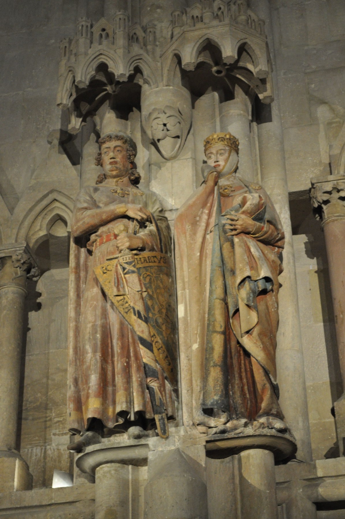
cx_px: 172
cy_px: 260
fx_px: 1189
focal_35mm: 82
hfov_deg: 16.5
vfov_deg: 24.6
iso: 1600
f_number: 5.6
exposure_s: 1/13
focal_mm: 55
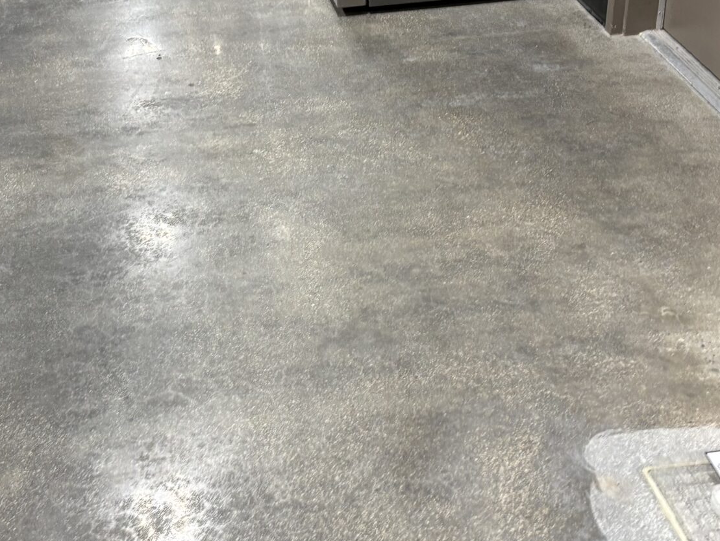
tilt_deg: -31.5
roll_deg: +3.7
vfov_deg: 24.4
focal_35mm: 60
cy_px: 237
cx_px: 254
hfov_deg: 32.0
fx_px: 1248
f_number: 1.6
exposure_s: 1/63
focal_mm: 5.96
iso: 125
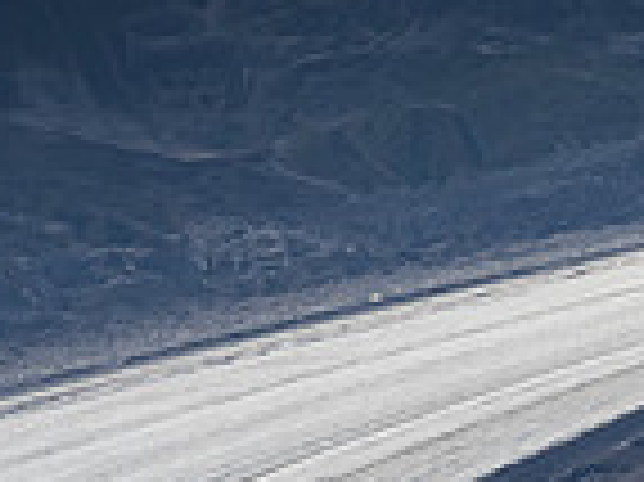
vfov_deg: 2.5
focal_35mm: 604
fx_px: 11227
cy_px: 714
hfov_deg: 3.3
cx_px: 967
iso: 400
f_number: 7.1
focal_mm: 70
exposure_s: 1/1000
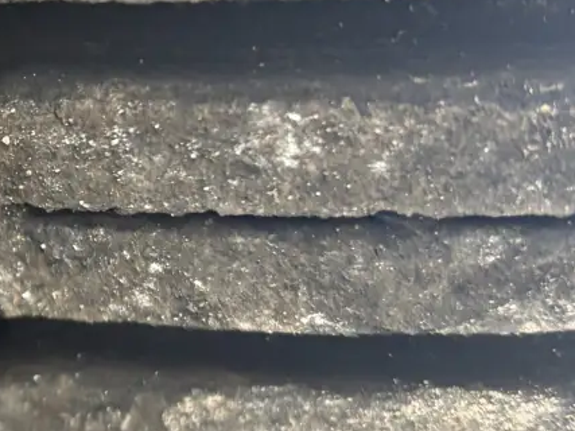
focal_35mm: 117
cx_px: -158
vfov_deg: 12.7
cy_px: 186
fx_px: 1943
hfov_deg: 16.0
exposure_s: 1/75
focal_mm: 5.96
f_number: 1.6
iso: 125
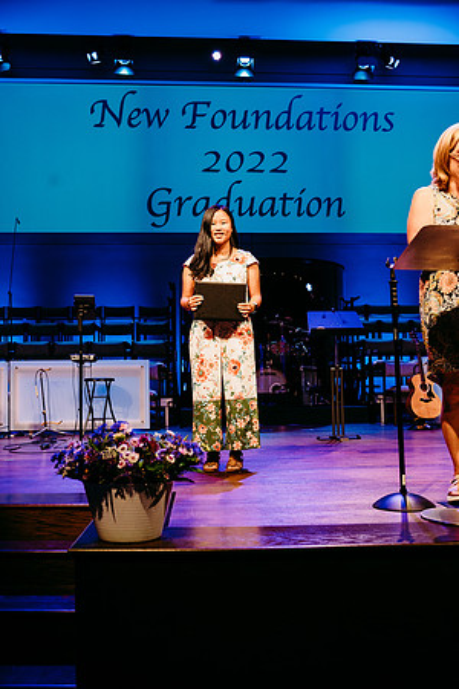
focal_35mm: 35
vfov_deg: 54.4
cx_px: 230
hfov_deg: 37.9
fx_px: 669
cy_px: 344
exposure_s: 1/200
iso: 1600
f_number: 4
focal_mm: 35
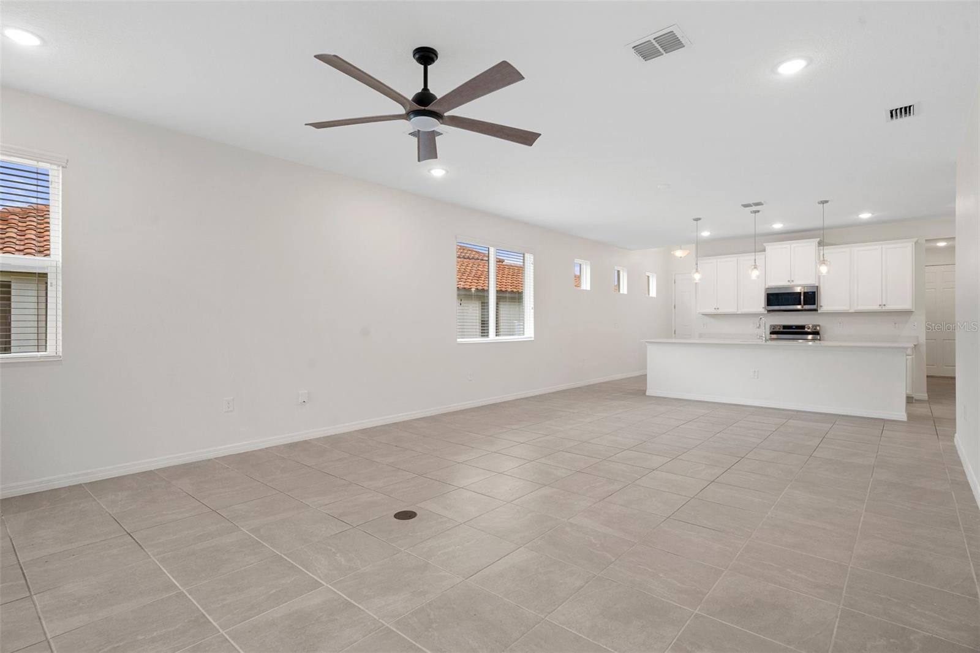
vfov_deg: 70.4
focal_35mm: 17
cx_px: 490
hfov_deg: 93.3
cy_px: 326
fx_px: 463
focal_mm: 17
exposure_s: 1/5
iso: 320
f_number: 8
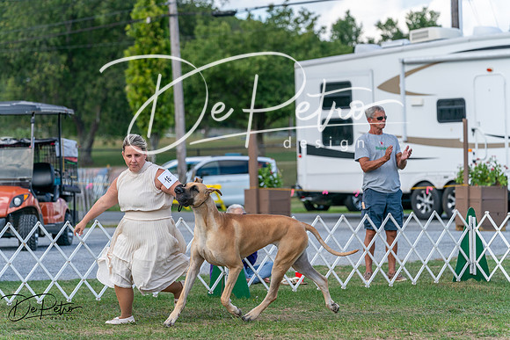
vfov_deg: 8.7
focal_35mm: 158
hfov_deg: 13.0
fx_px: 2239
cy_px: 170
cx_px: 255
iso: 800
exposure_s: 1/2000
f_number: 5
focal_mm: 158
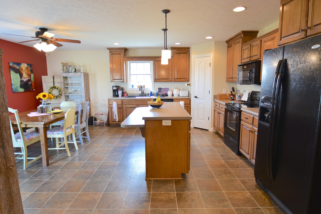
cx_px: 160
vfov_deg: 64.5
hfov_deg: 86.9
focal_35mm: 19
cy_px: 111
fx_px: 169
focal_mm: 10
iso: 100
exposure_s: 1/15
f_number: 3.5
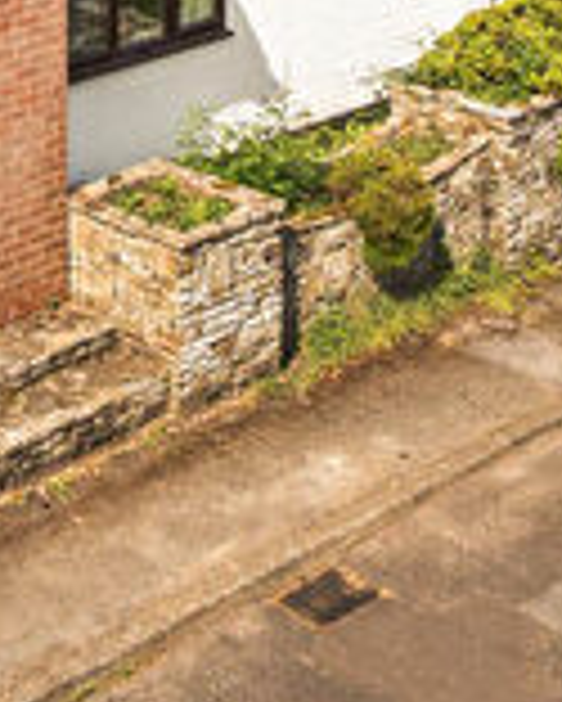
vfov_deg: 21.3
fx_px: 1579
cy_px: -331
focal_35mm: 76
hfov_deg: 19.0
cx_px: -130
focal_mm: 12
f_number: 8
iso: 400
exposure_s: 1/1000
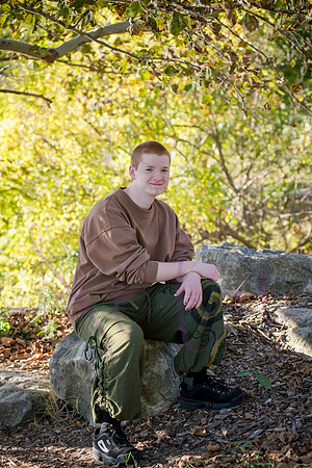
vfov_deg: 25.4
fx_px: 1040
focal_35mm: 80
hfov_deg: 17.1
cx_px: 156
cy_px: 234
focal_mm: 80
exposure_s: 1/640
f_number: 4.5
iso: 400
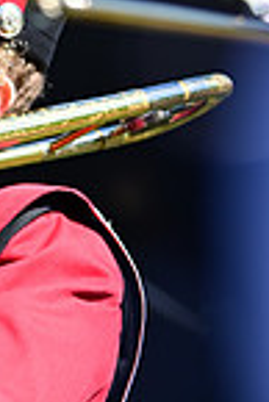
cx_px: -204
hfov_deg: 1.1
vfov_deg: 1.7
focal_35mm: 1200
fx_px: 13417
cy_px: 430
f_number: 2.8
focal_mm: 300
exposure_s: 1/1600
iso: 220
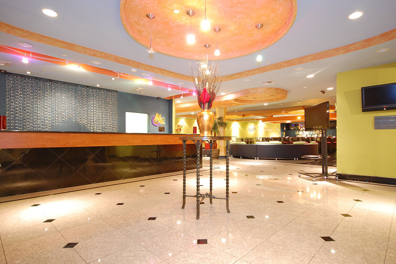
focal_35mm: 19
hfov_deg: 86.9
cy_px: 137
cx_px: 206
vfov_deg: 64.6
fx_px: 209
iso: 200
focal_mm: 12
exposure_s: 1.6
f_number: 4.5
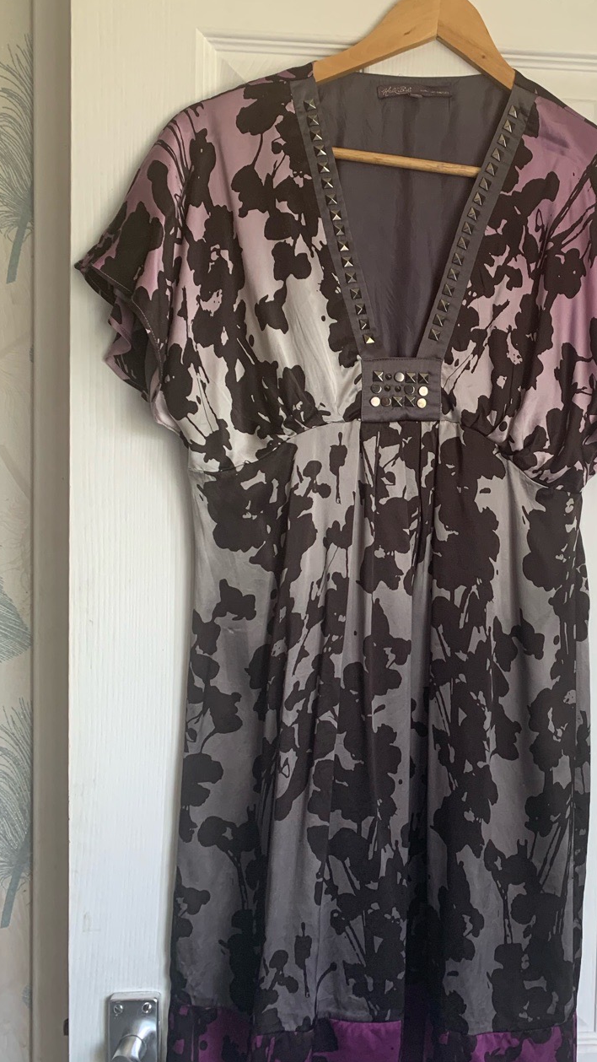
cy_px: 510
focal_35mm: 36
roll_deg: -2.0
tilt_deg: -4.5
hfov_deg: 32.0
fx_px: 1013
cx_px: 471
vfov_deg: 55.3
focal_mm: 4.25
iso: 100
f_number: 1.8
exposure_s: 1/100
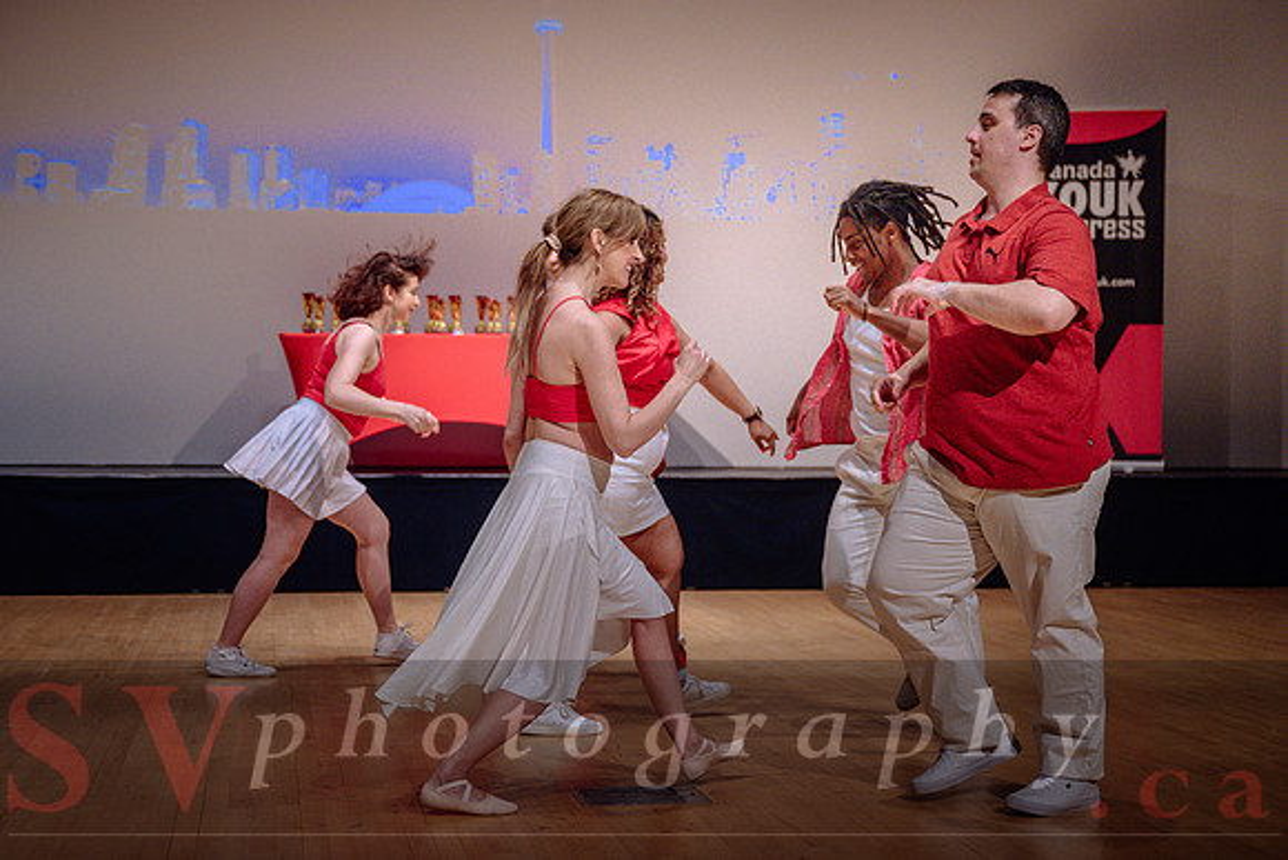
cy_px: 497
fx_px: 2224
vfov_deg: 21.8
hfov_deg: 32.3
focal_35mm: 62
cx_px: 642
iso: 1600
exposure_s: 1/400
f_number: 2.8
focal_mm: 52
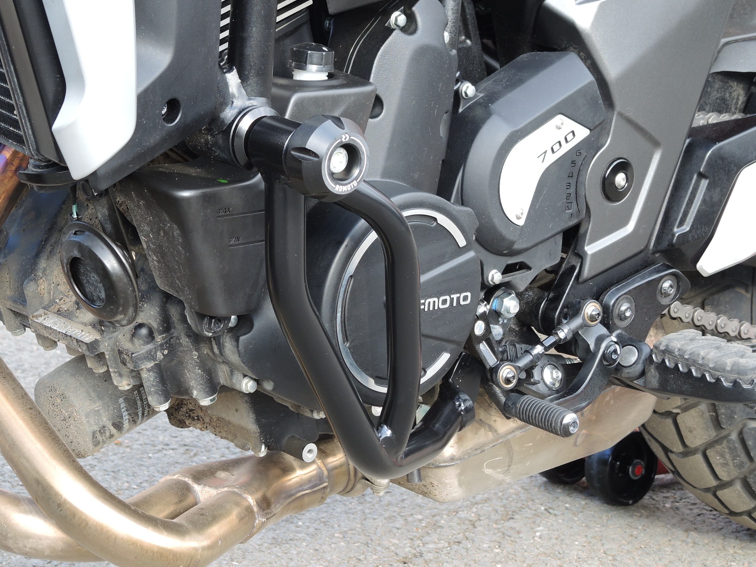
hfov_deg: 20.6
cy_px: 199
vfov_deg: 15.5
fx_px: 2075
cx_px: 252
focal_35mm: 95
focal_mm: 14.1
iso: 80
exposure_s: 1/50
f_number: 3.2
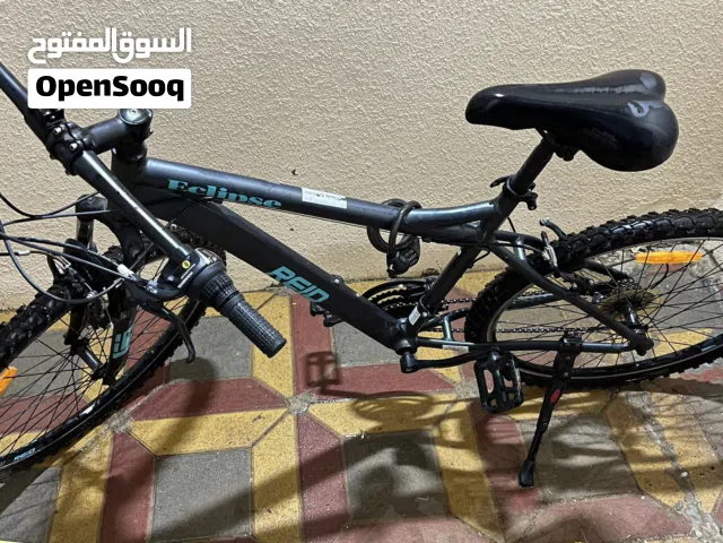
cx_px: 362
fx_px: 543
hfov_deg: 67.3
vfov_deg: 53.1
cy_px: 272
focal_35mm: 26
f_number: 1.6
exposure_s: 1/50
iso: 200
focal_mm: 5.1
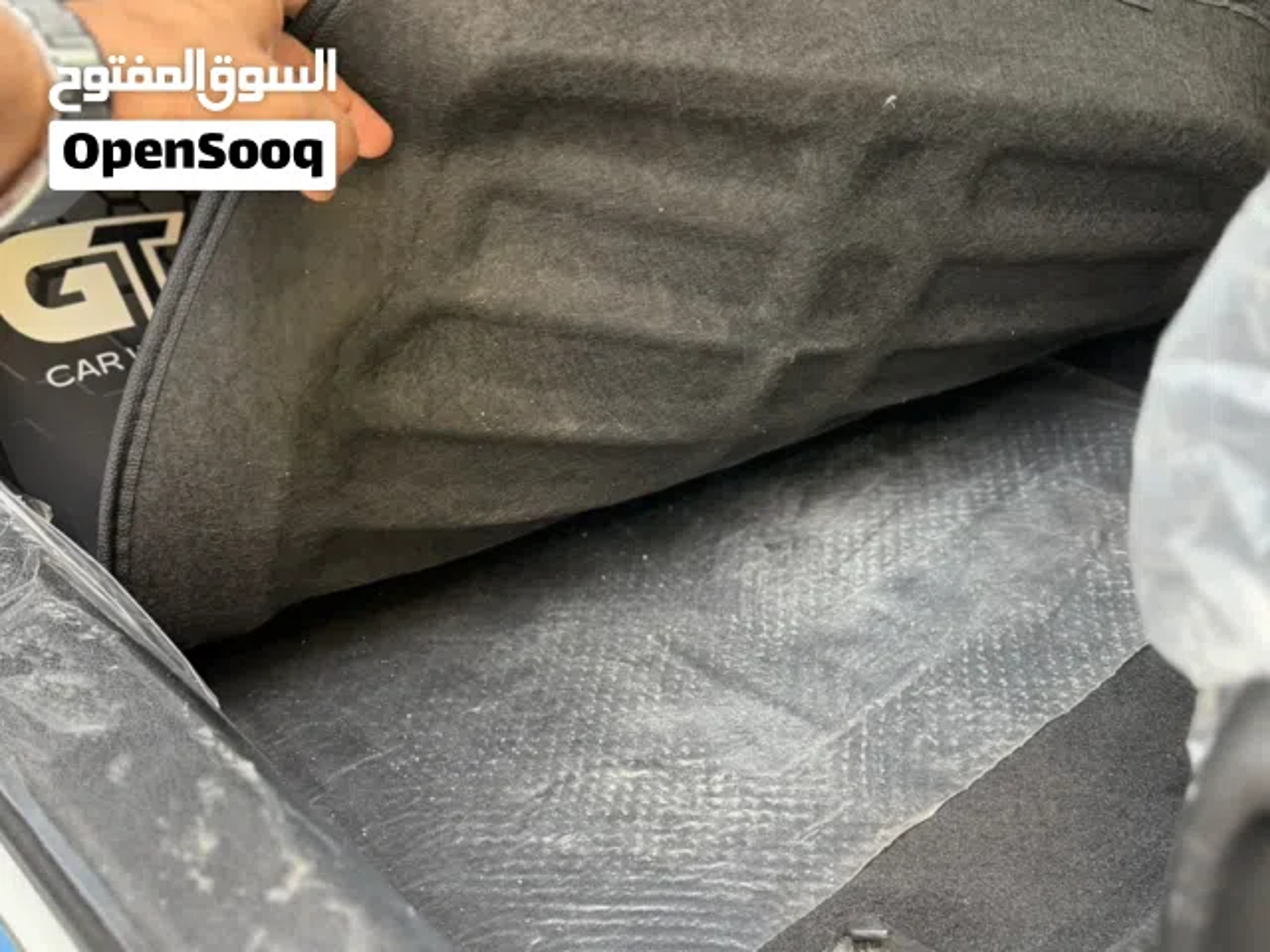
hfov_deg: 71.6
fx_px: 881
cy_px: 476
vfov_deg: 56.8
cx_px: 635
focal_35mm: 24
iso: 400
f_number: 1.78
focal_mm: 6.76
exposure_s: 1/50
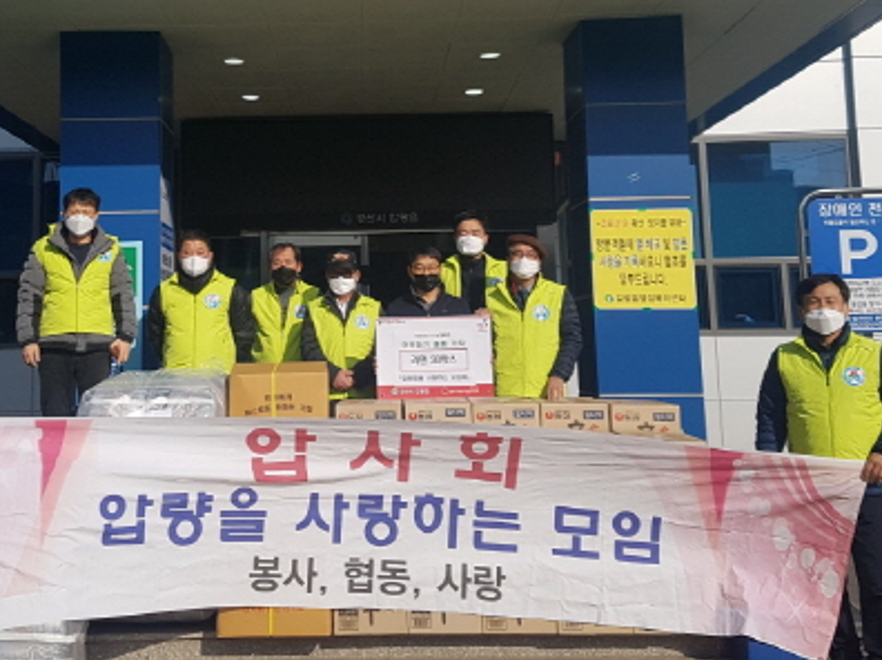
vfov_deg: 31.0
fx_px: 1171
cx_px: 365
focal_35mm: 46
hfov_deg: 41.1
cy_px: 187
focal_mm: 4.2
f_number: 1.7
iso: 50
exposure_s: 1/4800
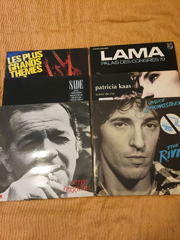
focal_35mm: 29
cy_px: 120
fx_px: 201
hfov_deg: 48.2
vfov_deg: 61.7
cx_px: 90
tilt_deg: -71.9
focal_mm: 4.15
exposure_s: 1/33
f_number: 2.2
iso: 250
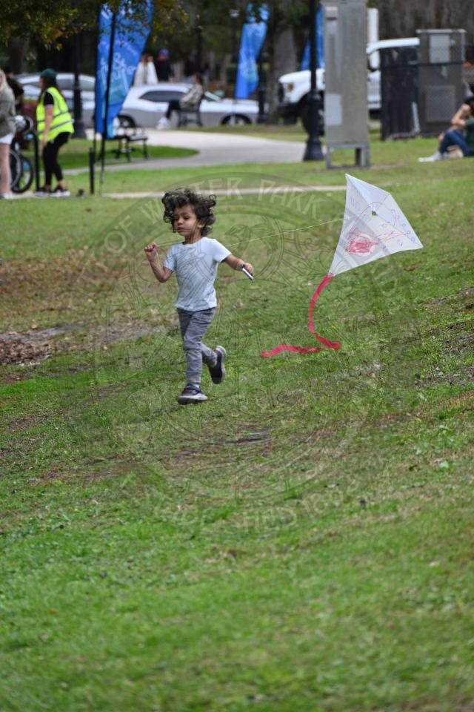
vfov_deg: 7.4
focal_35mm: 280
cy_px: 356
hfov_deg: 4.9
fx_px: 5530
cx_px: 237
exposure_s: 1/500
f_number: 8
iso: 400
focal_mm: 280
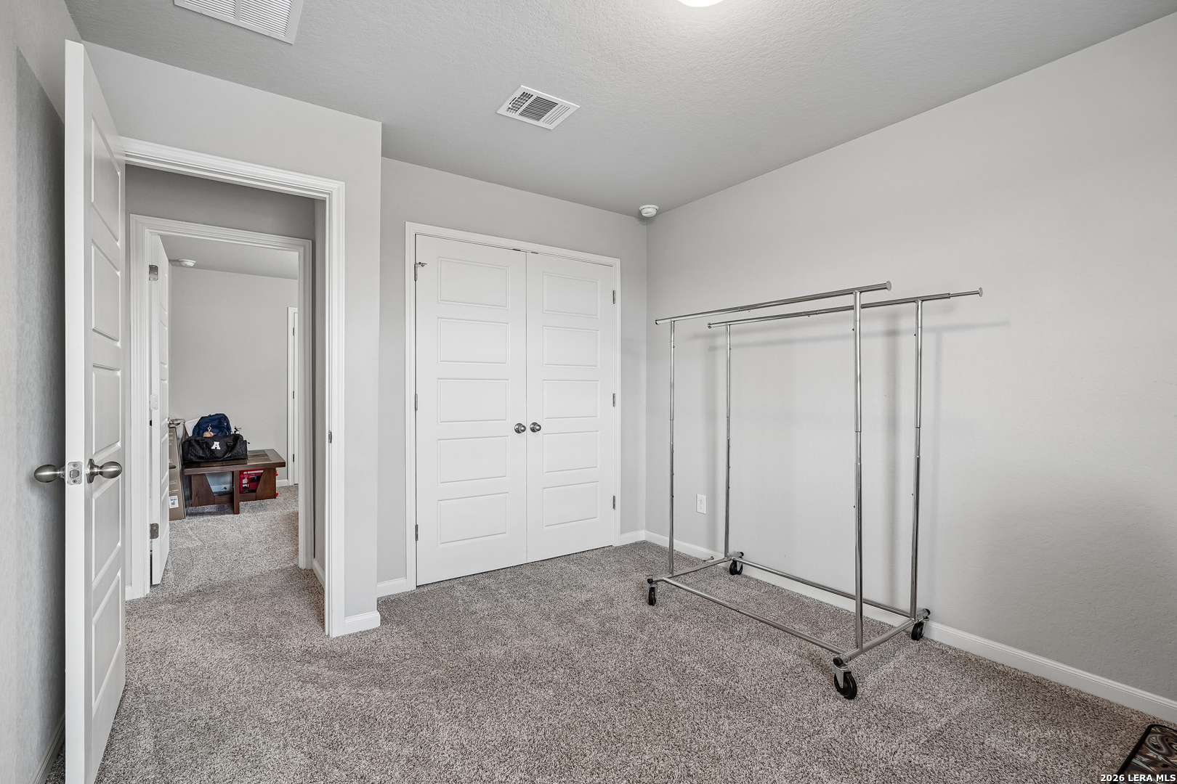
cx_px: 588
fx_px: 523
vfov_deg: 73.7
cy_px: 392
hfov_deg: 96.7
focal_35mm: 16
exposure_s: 1/25
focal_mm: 16
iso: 400
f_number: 8
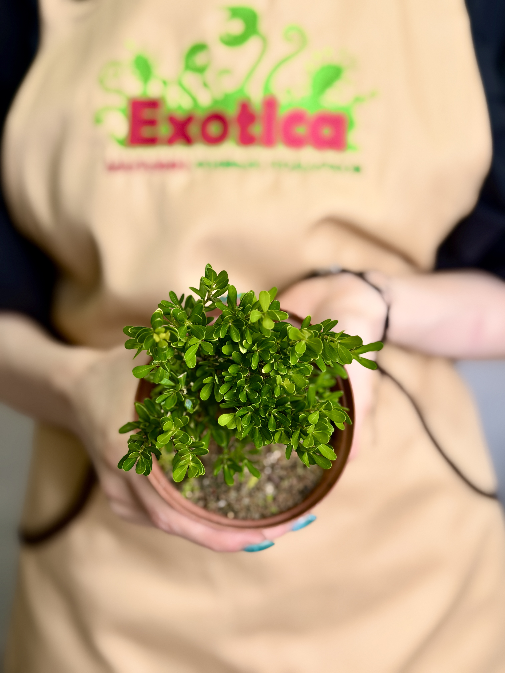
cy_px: 336
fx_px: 934
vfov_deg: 39.7
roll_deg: +0.3
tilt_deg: -14.1
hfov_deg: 30.3
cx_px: 252
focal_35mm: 48
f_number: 1.78
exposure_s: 1/266
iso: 64
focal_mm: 6.76
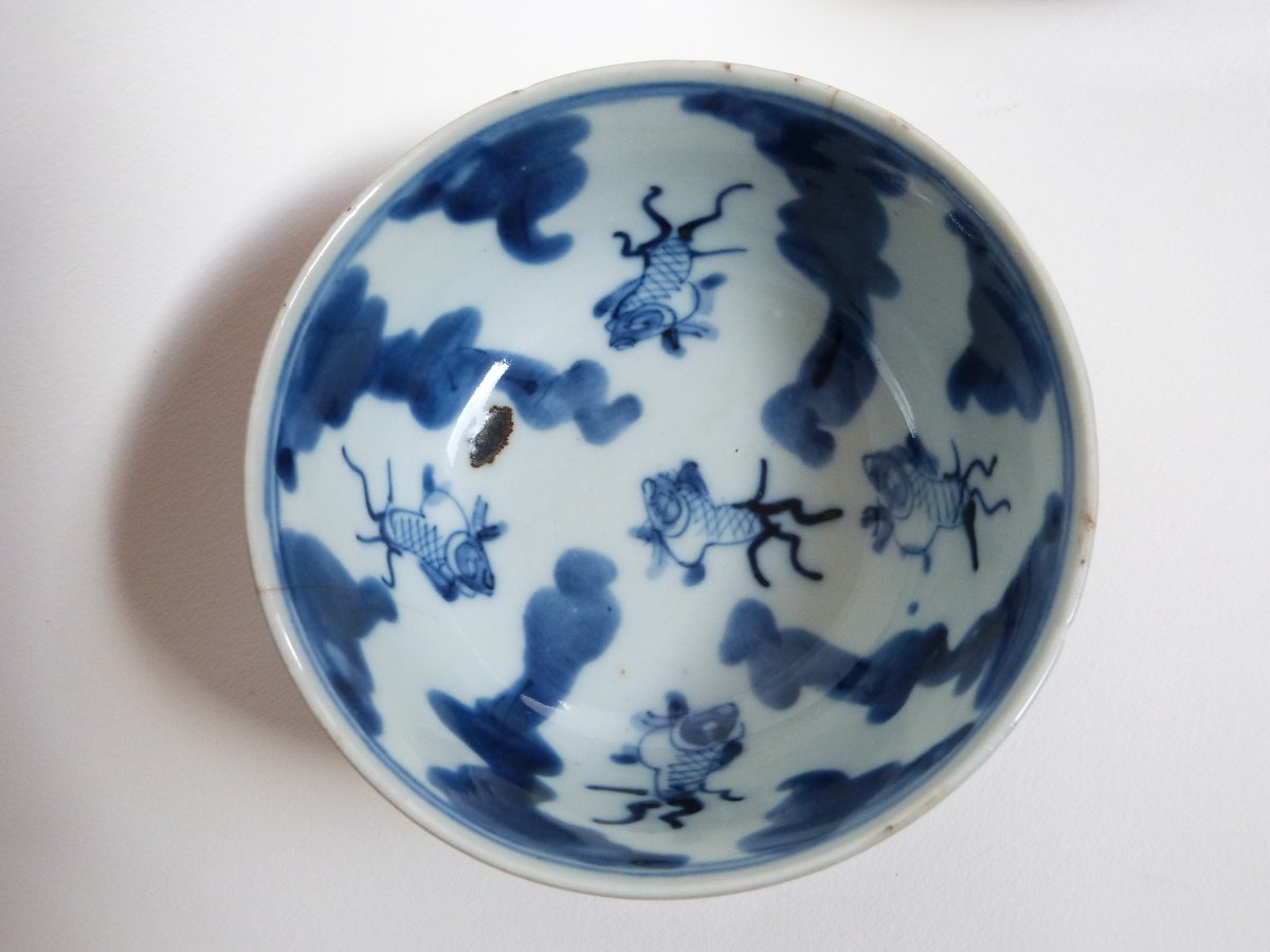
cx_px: 635
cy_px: 476
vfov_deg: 41.8
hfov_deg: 54.0
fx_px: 1247
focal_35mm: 34
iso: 320
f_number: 3
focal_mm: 6.1
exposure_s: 1/60
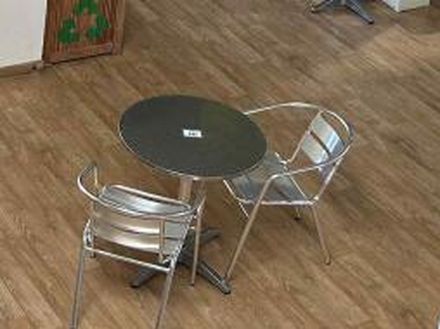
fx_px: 1333
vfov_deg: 13.4
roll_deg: -4.8
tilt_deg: -22.0
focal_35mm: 105
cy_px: -139
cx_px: 55
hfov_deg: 18.5
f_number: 1.5
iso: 40
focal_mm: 5.7
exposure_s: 1/100
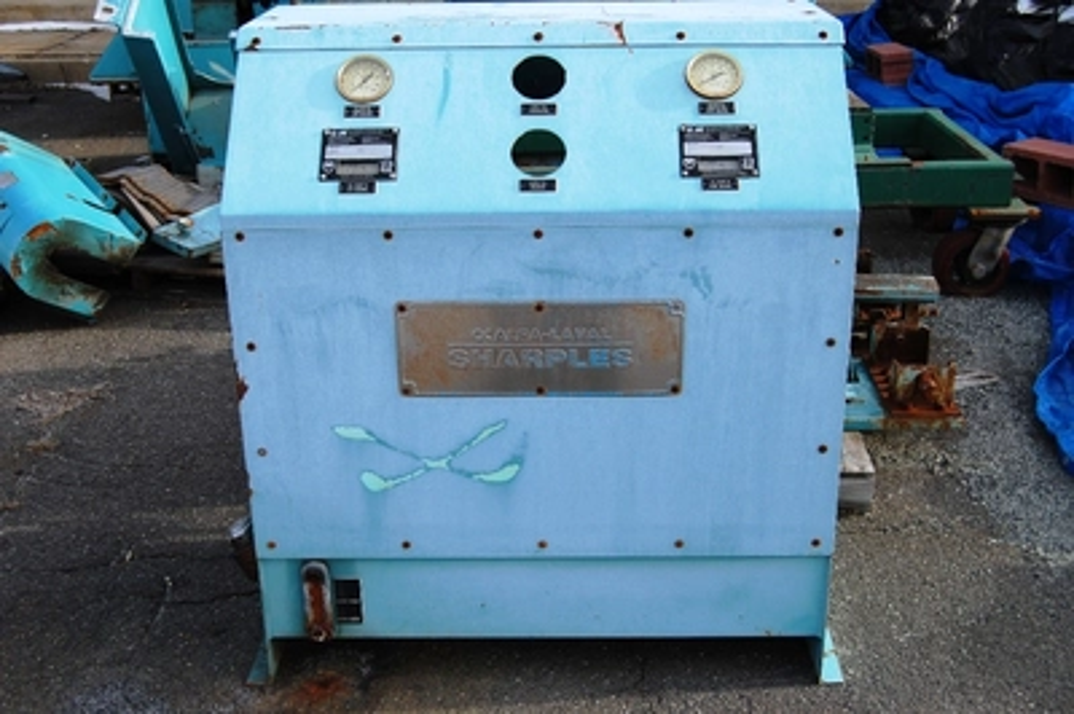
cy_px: 357
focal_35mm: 45
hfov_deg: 43.6
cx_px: 537
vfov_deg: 29.8
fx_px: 1341
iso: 200
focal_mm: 30
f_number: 8
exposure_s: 1/250
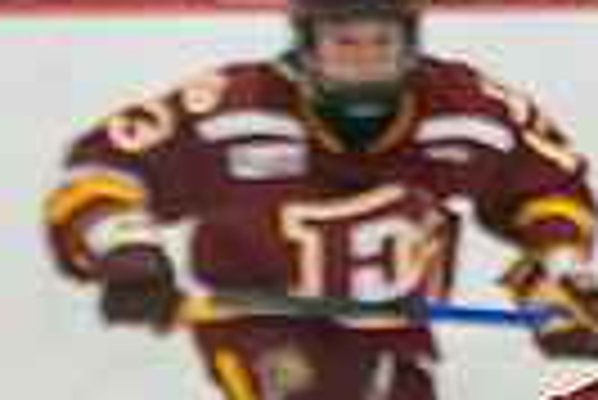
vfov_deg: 1.5
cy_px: 1026
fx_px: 15748
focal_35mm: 947
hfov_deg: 2.2
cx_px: 720
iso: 640
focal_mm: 115
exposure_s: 1/640
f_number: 2.8
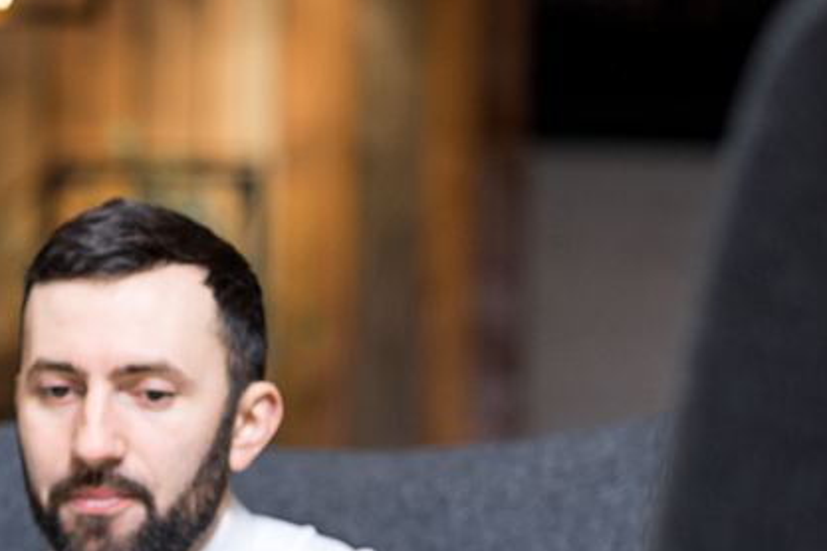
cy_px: 716
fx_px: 5743
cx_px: -219
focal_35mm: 250
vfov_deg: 5.5
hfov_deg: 8.1
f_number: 2.2
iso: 320
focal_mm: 85
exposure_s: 1/200
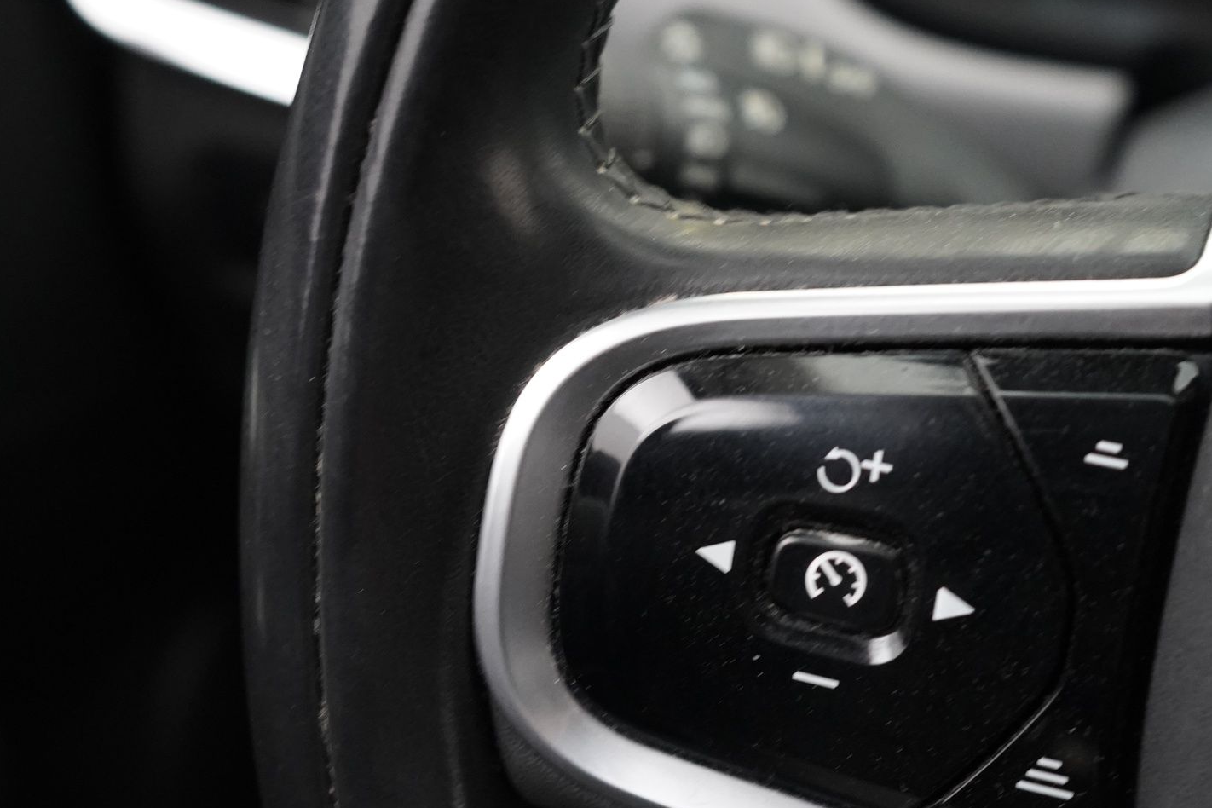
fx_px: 1953
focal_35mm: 58
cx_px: 528
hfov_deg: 34.4
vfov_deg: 23.3
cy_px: 310
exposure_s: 1/60
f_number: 4
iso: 5000
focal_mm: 33
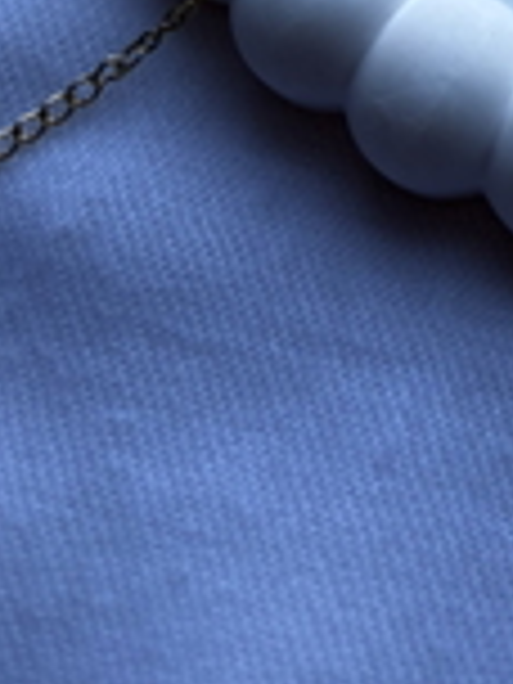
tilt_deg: -65.2
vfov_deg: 18.1
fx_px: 1798
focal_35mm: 91
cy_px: -461
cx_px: 734
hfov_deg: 15.2
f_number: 1.6
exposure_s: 1/142
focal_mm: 5.96
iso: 32
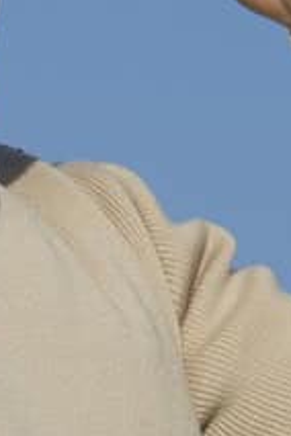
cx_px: -123
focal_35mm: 830
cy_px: 506
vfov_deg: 2.5
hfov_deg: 1.7
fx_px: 10063
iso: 160
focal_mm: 98
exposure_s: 1/1000
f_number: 8
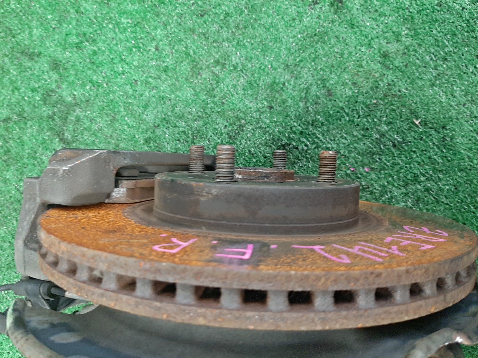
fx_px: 359
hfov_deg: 67.3
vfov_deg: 53.1
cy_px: 179
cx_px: 239
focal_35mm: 26
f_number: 1.7
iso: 308
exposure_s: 1/25
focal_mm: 3.93
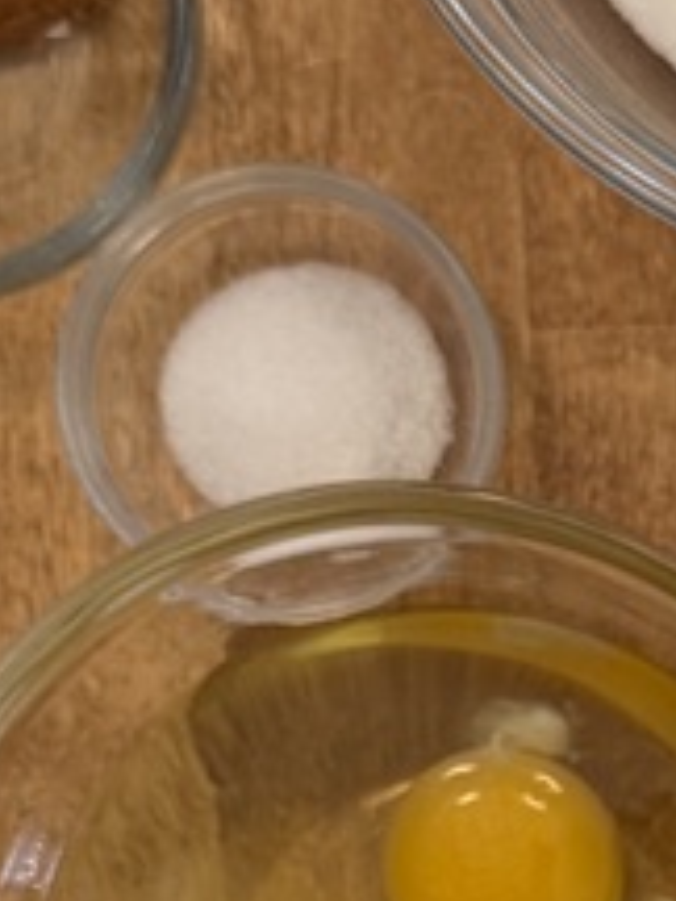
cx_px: 1114
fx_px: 2968
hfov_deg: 12.2
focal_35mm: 114
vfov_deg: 17.0
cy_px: 797
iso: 125
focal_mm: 6.76
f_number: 1.78
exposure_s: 1/120
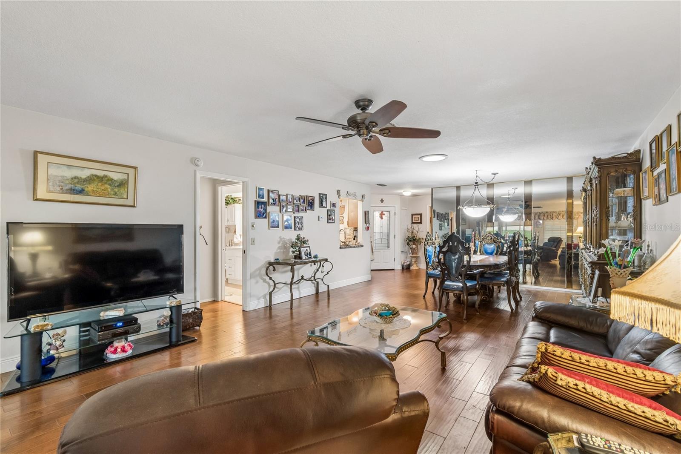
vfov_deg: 77.3
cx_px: 340
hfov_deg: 100.4
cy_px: 227
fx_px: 284
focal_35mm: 15
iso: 100
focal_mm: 10
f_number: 7.1
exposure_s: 1.3
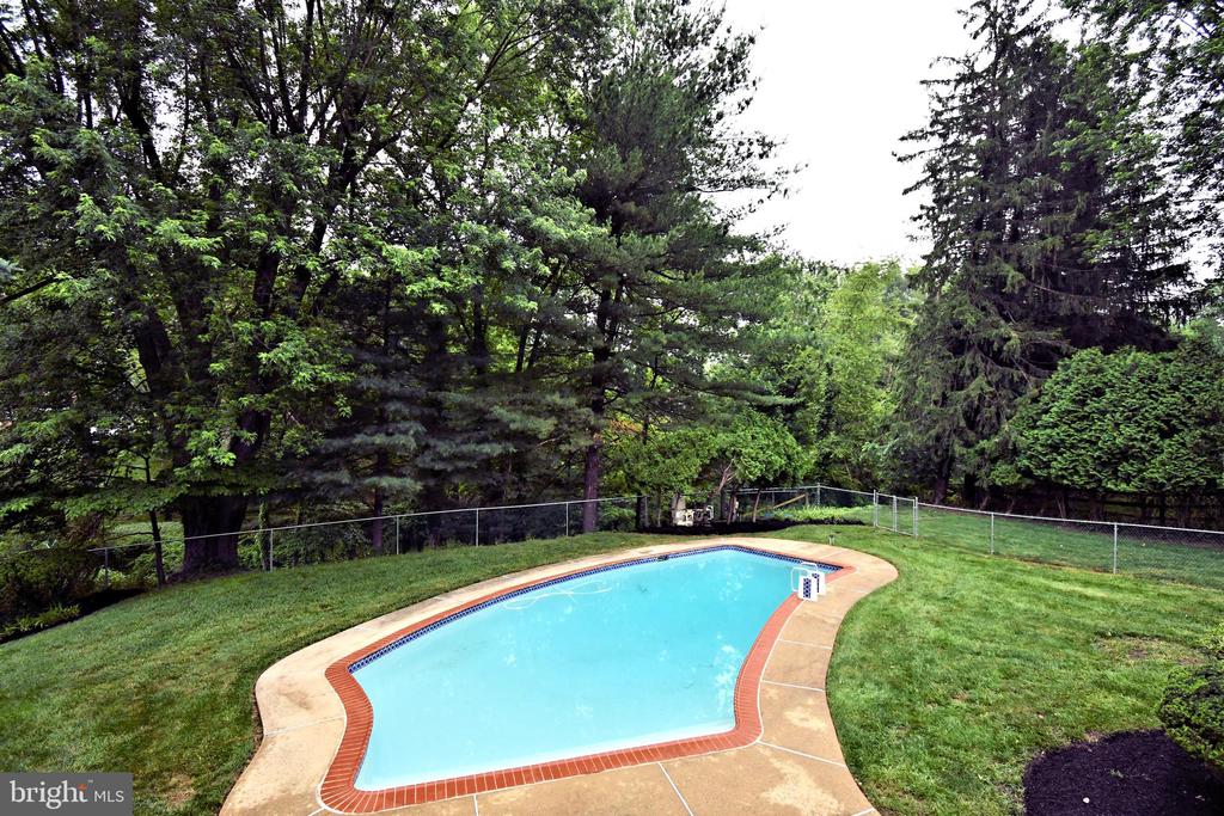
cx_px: 612
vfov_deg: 70.5
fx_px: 578
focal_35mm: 17
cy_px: 408
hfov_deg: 93.3
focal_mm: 11.5
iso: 1250
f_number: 5.6
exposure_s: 1/1000
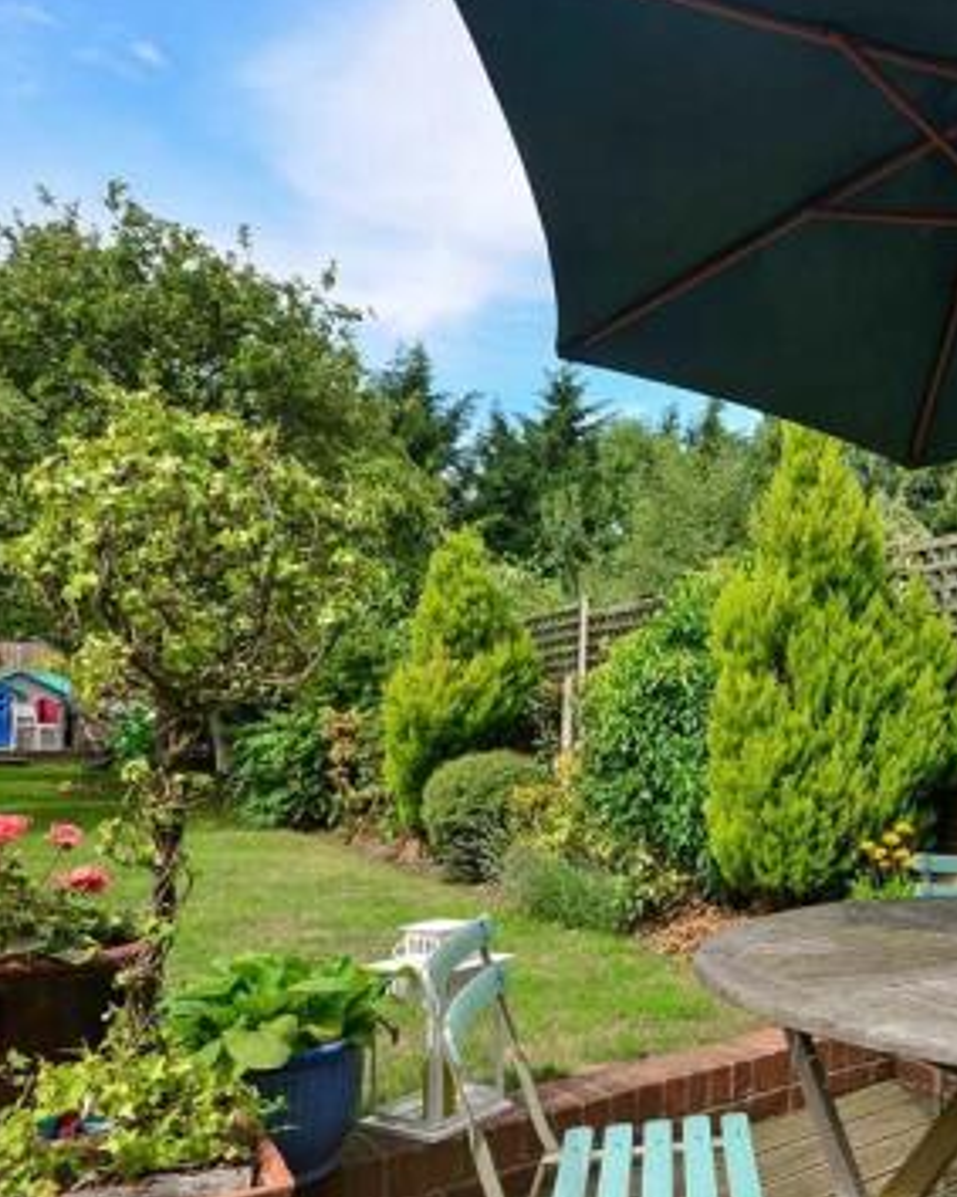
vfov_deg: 65.5
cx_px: 856
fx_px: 921
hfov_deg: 49.2
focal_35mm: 26
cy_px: 713
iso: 200
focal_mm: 10
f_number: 9
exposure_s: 1/320
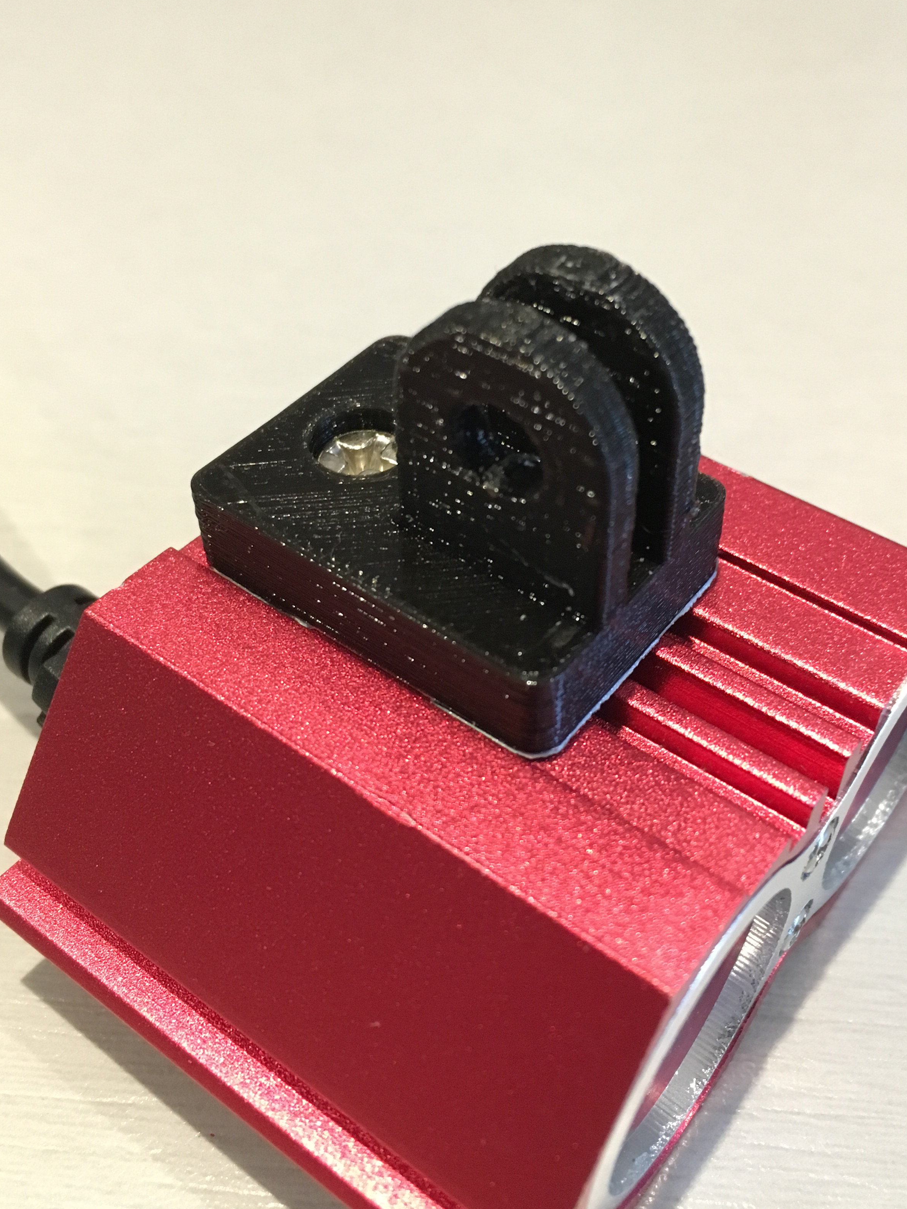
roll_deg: -1.6
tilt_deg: -44.9
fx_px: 1293
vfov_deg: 50.1
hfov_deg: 38.6
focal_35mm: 37
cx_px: 497
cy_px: 546
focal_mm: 4.15
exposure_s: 1/24
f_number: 2.2
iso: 200
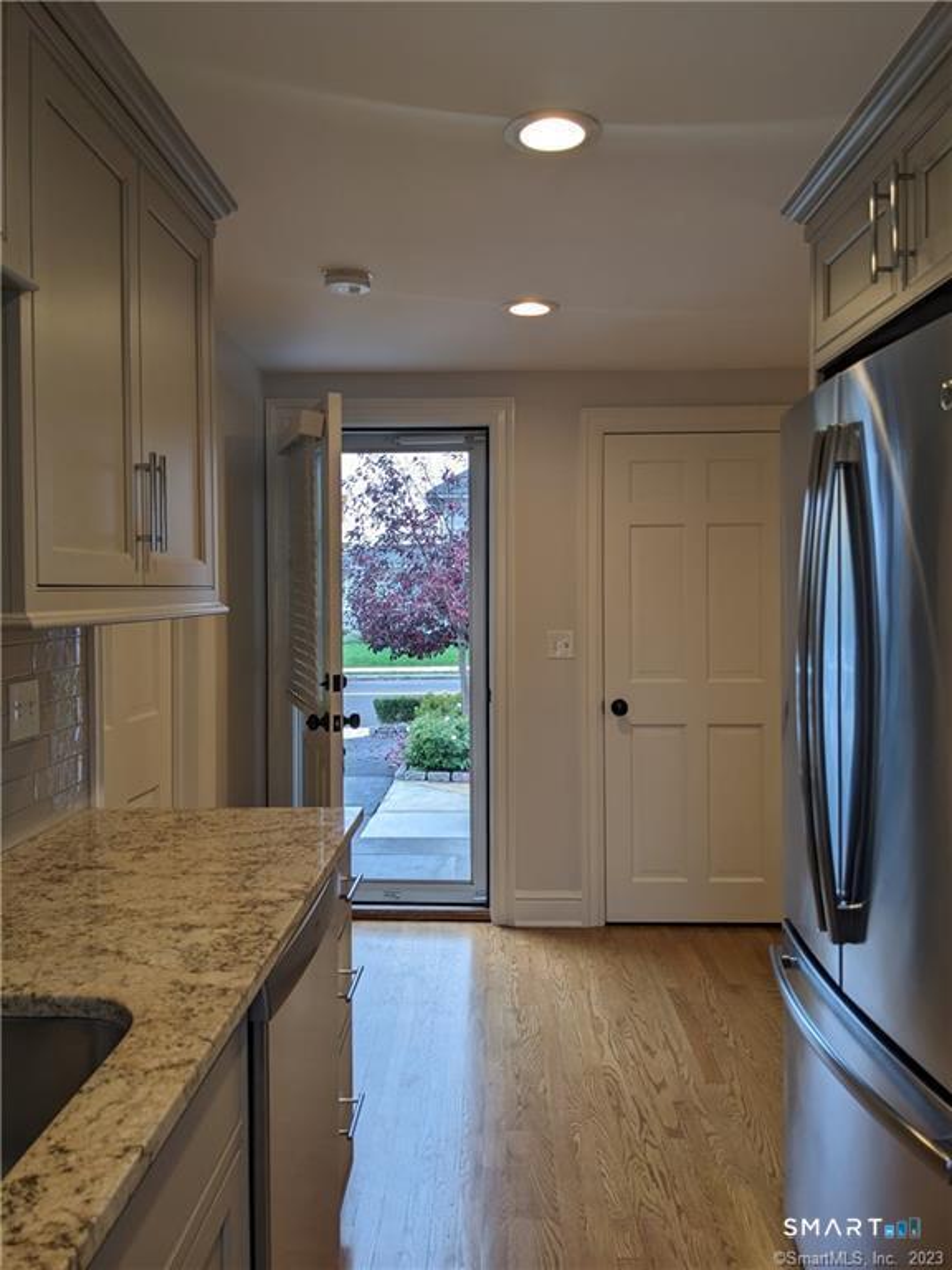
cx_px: 476
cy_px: 635
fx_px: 990
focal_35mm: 27
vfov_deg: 65.3
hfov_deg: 51.4
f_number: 1.73
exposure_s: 1/121
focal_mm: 4.38
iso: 48
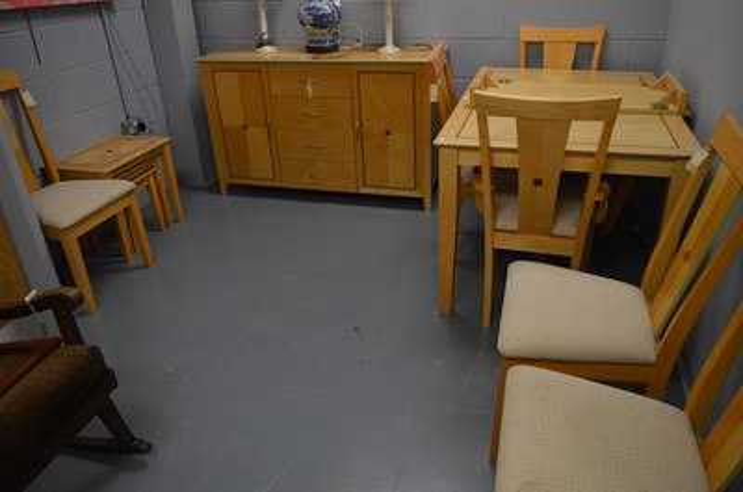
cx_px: 372
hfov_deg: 67.5
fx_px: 556
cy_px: 246
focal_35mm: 27
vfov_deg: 47.7
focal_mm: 18
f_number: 3.5
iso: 400
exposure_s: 1/50
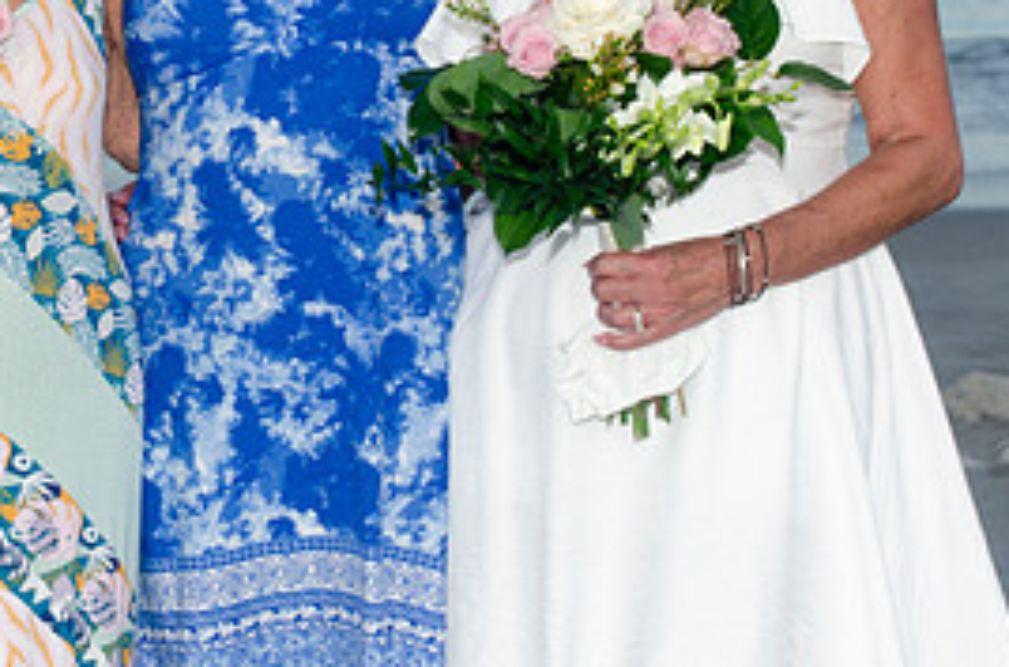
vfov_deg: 10.4
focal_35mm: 130
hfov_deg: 15.7
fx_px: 3633
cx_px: 188
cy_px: 4
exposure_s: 1/250
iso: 200
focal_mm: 40
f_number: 6.3
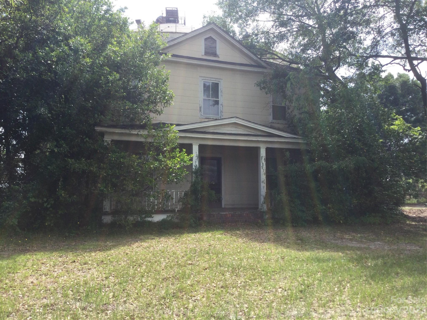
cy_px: 160
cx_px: 214
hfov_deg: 58.4
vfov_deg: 45.4
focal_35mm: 31
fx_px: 382
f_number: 2.4
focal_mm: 3.3
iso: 25
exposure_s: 1/590
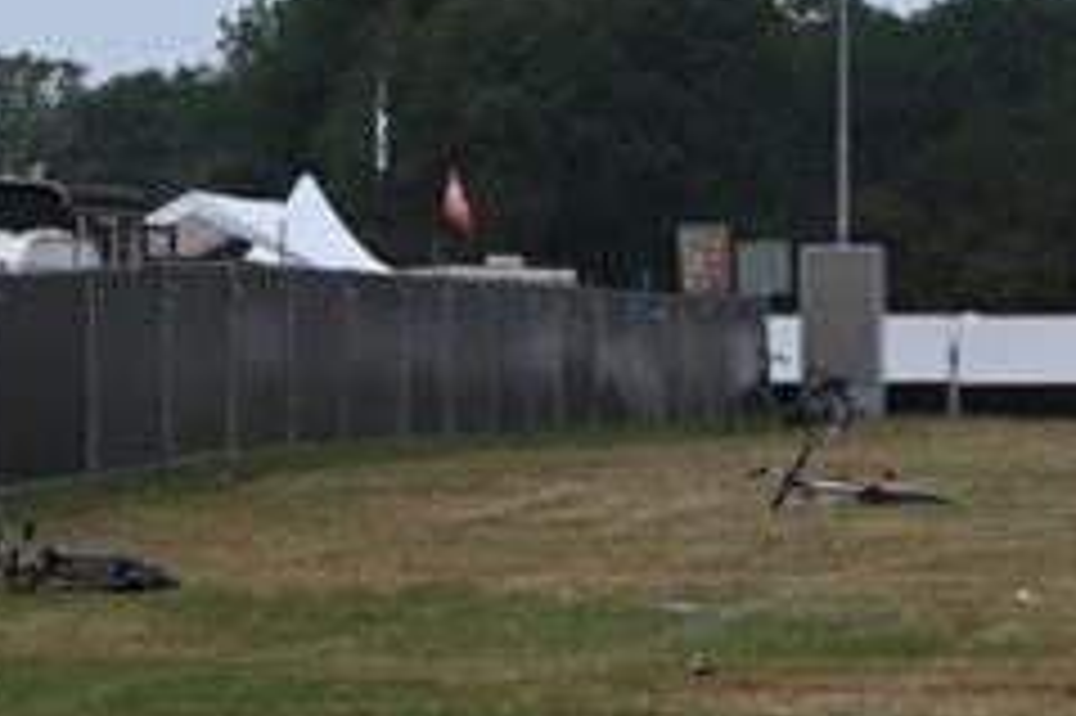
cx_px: 324
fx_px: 8662
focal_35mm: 290
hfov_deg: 7.1
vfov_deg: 4.7
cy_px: 583
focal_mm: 70
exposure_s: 1/640
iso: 320
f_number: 6.3
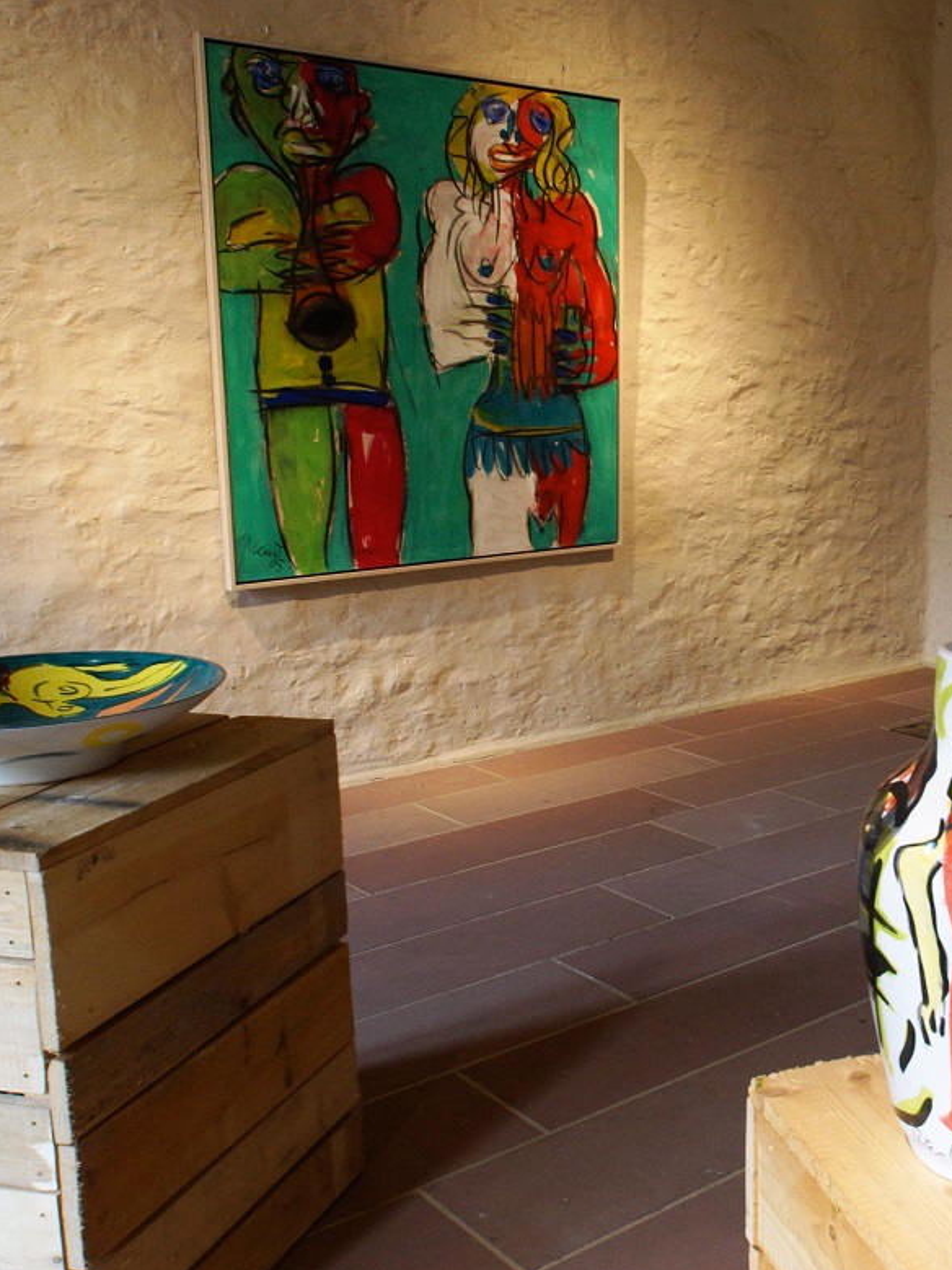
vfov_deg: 46.8
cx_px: 766
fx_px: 1467
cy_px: 650
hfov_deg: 34.8
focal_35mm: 40
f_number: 8
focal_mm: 18
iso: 640
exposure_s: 1/30
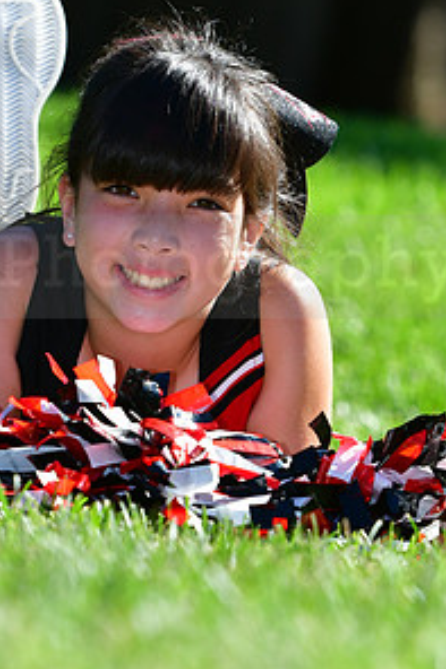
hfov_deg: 2.7
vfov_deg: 4.1
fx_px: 9302
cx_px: 162
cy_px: 246
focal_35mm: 500
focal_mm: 170
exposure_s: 1/1250
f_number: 4.5
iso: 400
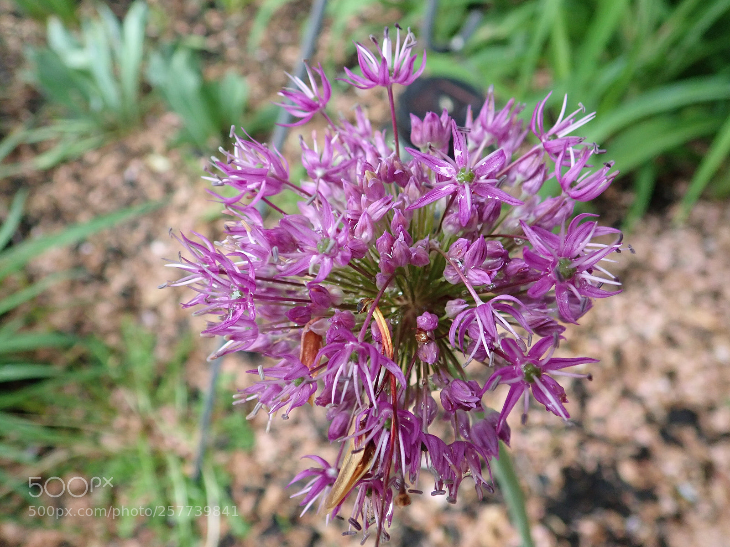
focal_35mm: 30
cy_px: 274
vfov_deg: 46.8
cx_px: 365
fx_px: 633
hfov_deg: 60.0
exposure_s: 1/125
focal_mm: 5.5
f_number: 2.3
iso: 320
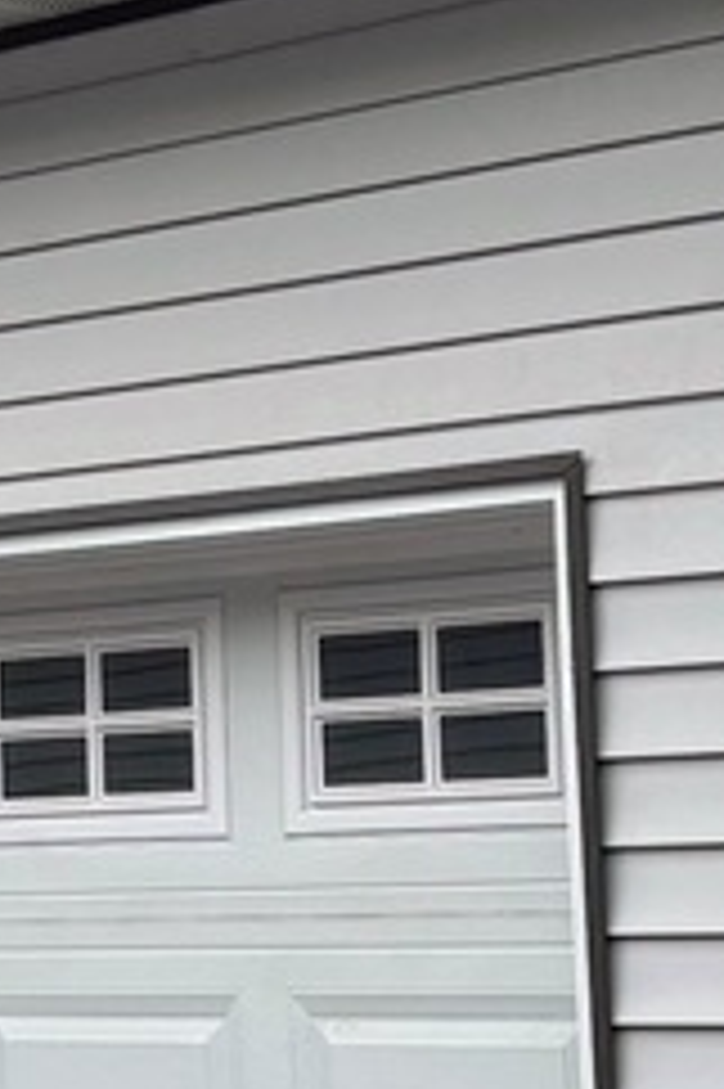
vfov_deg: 12.8
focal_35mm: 161
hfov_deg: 8.2
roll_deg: +1.1
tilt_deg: +5.4
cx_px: -576
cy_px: 526
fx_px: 4863
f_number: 1.6
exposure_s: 1/1616
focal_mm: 5.96
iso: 50
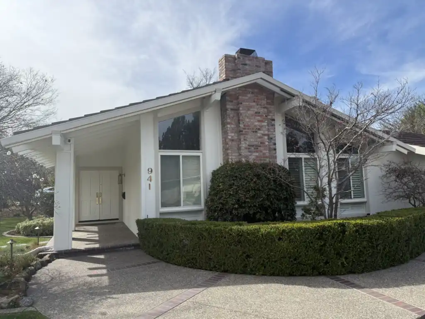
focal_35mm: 24
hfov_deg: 71.6
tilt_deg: +5.6
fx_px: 295
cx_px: 212
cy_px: 160
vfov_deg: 56.8
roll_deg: +2.4
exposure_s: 1/5714
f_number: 1.78
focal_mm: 6.76
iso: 100
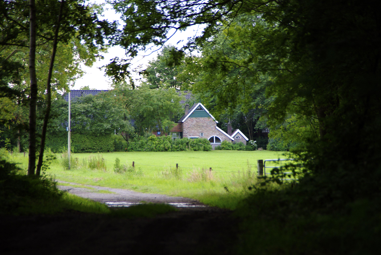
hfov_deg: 7.5
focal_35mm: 276
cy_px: 129
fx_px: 2925
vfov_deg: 5.0
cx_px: 188
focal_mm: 180
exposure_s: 1/45
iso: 400
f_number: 6.2
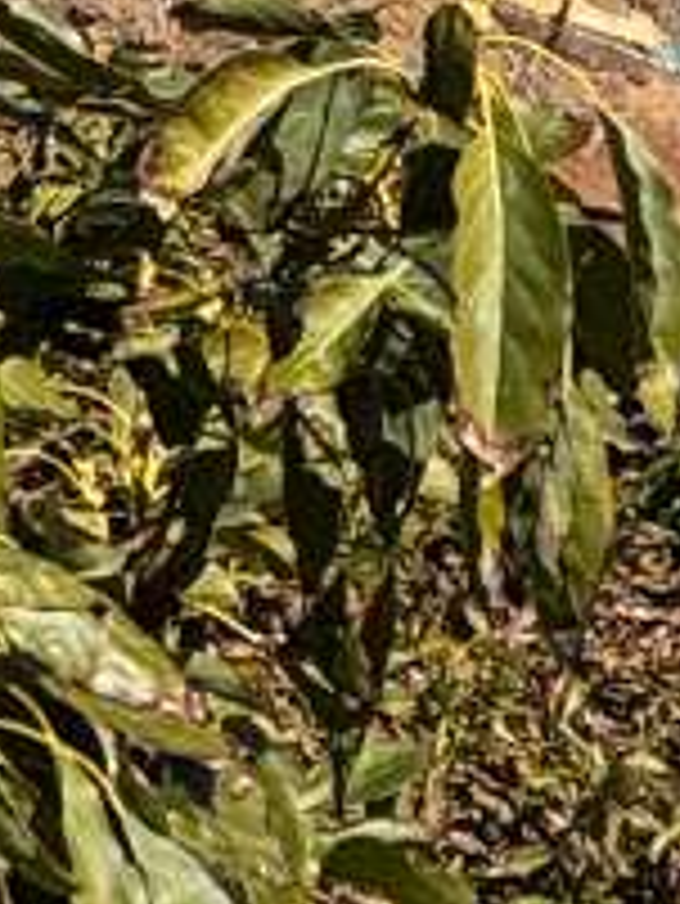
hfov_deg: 2.6
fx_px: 15045
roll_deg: -0.3
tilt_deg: +1.5
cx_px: 268
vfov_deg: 3.4
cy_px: -1259
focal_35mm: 575
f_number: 2.8
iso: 25
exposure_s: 1/1004
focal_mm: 9
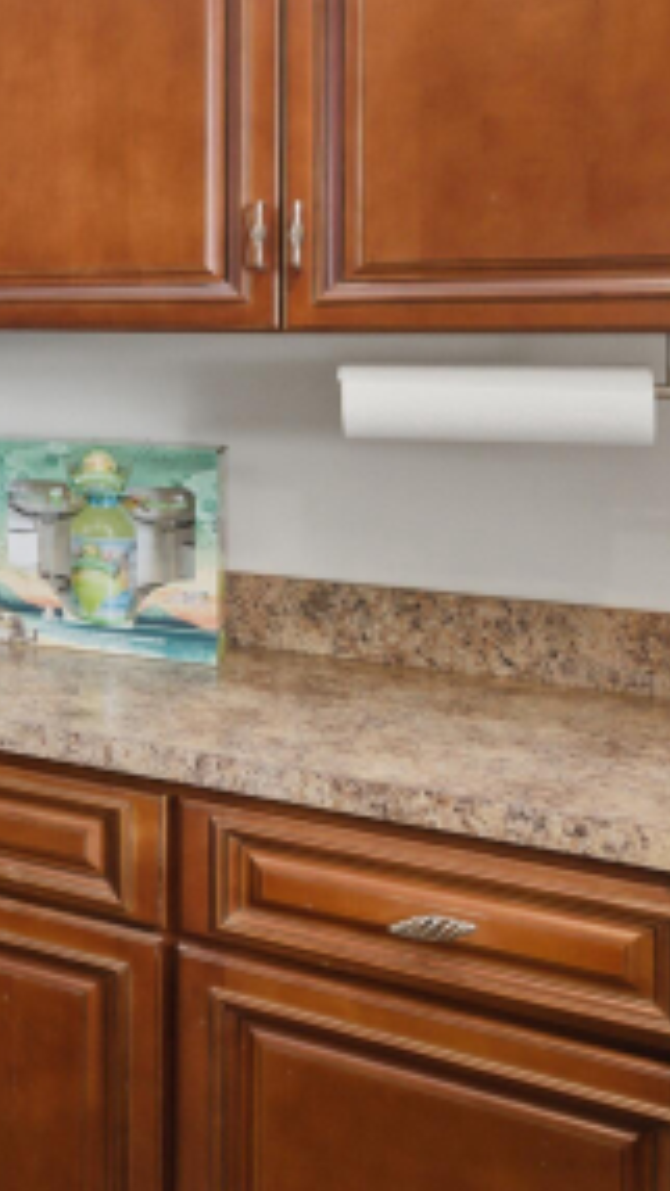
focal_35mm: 44
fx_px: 1389
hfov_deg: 18.6
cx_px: -637
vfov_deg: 45.3
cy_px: 354
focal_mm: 16
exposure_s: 1/200
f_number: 7.1
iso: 800
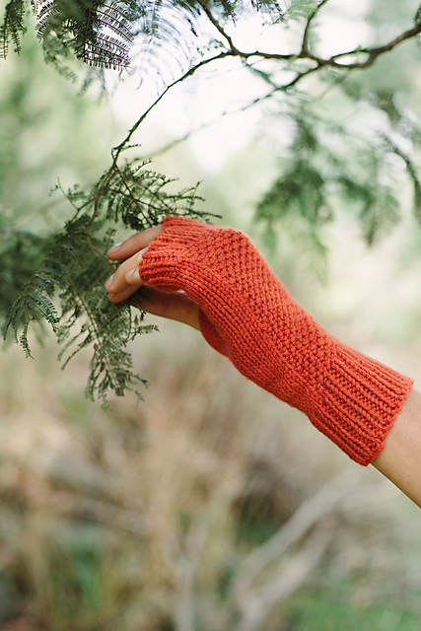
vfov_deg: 39.6
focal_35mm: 50
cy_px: 316
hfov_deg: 27.0
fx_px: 877
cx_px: 210
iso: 400
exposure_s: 1/1600
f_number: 4
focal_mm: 50
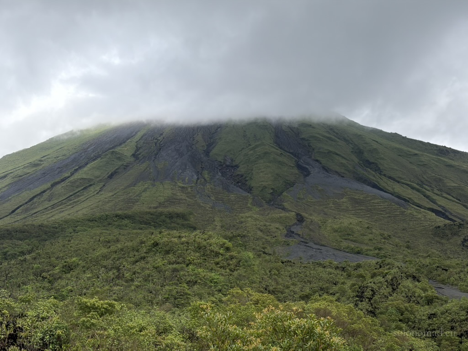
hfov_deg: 36.8
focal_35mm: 52
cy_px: 176
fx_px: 703
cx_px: 234
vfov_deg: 28.0
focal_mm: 5.96
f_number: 1.6
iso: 50
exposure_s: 1/1754
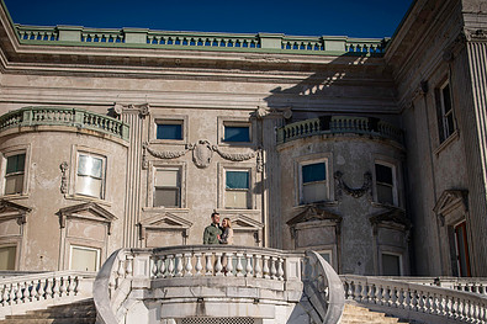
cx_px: 217
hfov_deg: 44.4
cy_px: 228
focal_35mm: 44
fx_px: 595
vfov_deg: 30.2
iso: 160
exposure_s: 1/6400
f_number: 2.8
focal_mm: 30
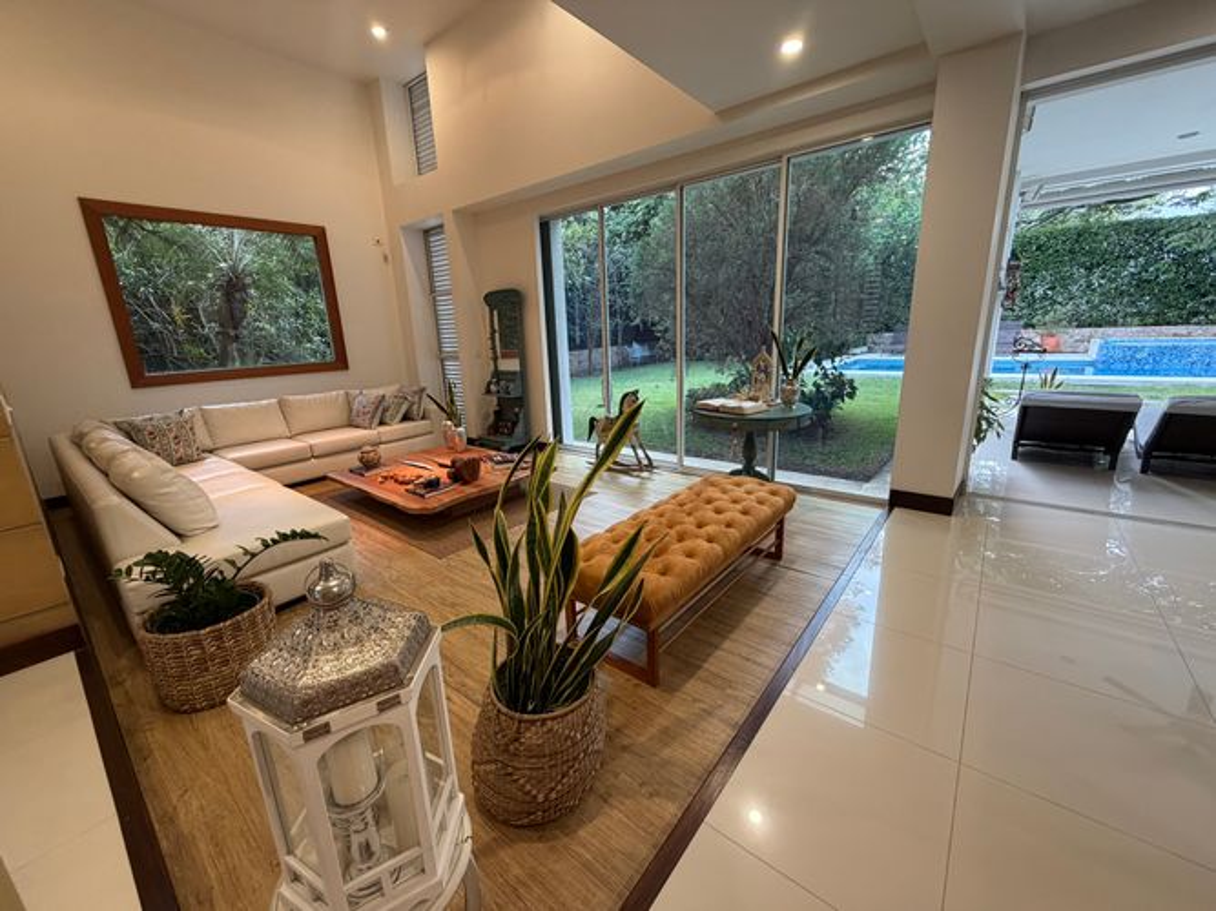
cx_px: 608
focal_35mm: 14
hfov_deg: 102.1
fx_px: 492
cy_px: 456
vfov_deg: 85.7
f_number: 2.2
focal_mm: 2.22
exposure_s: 1/60
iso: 200
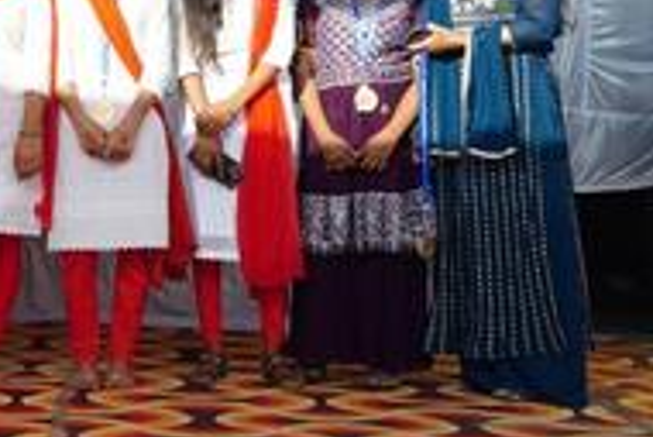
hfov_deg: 21.5
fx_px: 1616
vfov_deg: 15.1
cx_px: -96
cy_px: -5
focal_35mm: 89
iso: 320
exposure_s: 1/160
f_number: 6.3
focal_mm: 37
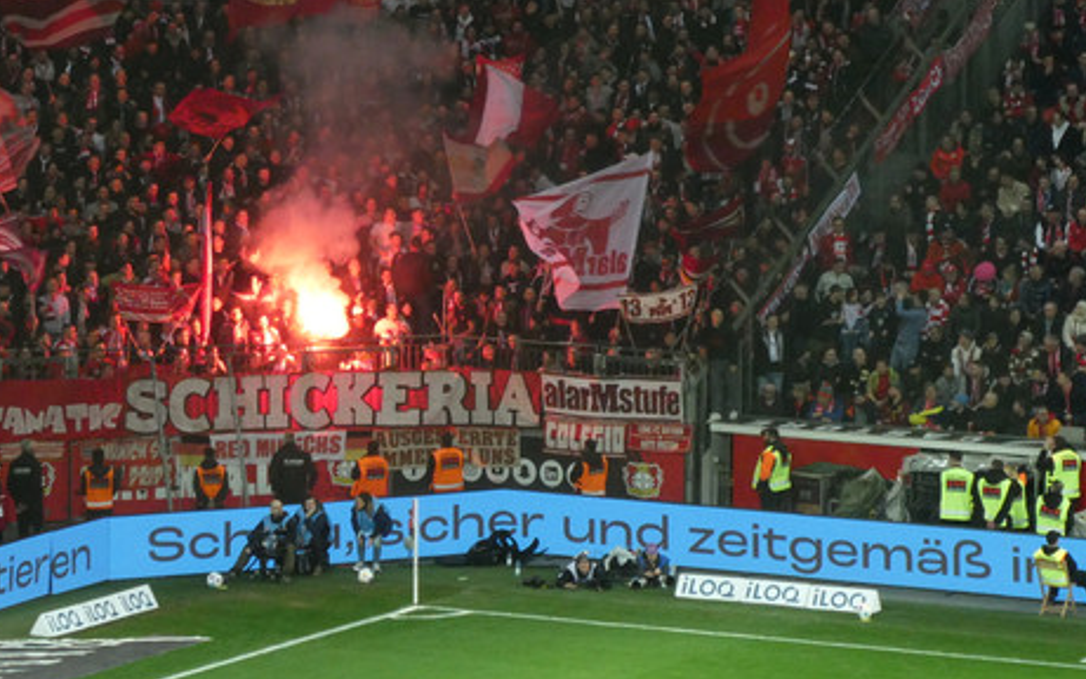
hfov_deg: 7.7
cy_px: 236
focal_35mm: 272
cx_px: 342
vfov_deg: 4.8
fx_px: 8049
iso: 500
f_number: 5.6
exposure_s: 1/80
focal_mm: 33.2
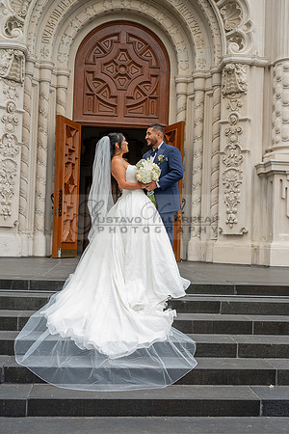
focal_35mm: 46
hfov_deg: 29.2
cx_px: 144
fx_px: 554
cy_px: 217
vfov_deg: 42.7
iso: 250
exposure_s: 1/250
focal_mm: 46
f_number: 5
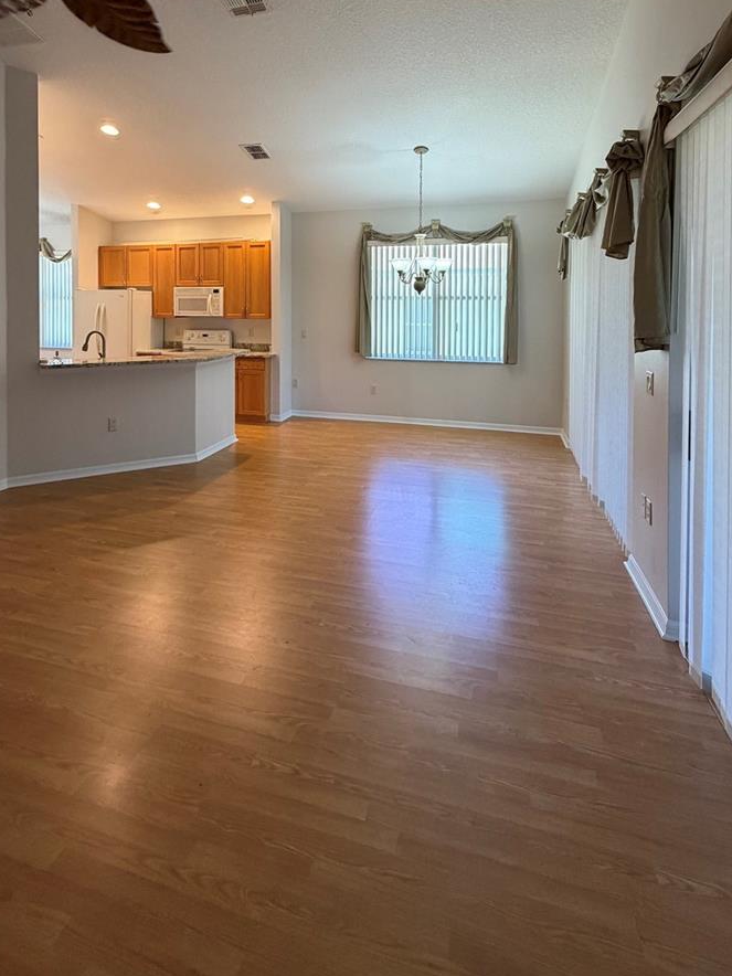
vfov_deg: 81.5
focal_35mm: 19
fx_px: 536
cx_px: 329
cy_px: 318
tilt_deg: -1.2
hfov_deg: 68.5
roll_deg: -0.8
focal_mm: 2.22
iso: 250
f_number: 2.2
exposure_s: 1/120
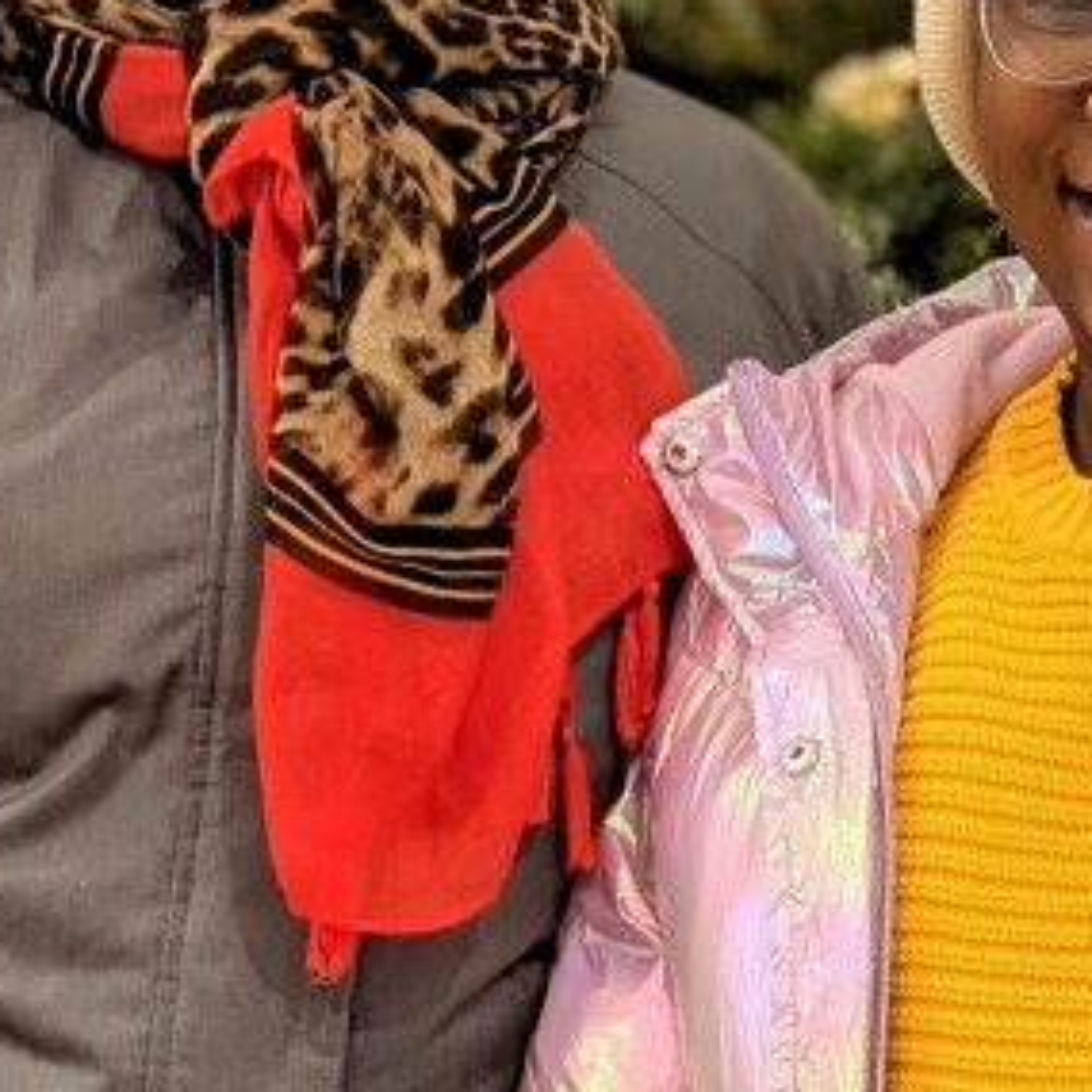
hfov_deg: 14.2
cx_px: 1322
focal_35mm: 119
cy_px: 1299
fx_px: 4247
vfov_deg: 14.2
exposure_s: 1/120
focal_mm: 6.9
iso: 350
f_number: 1.68
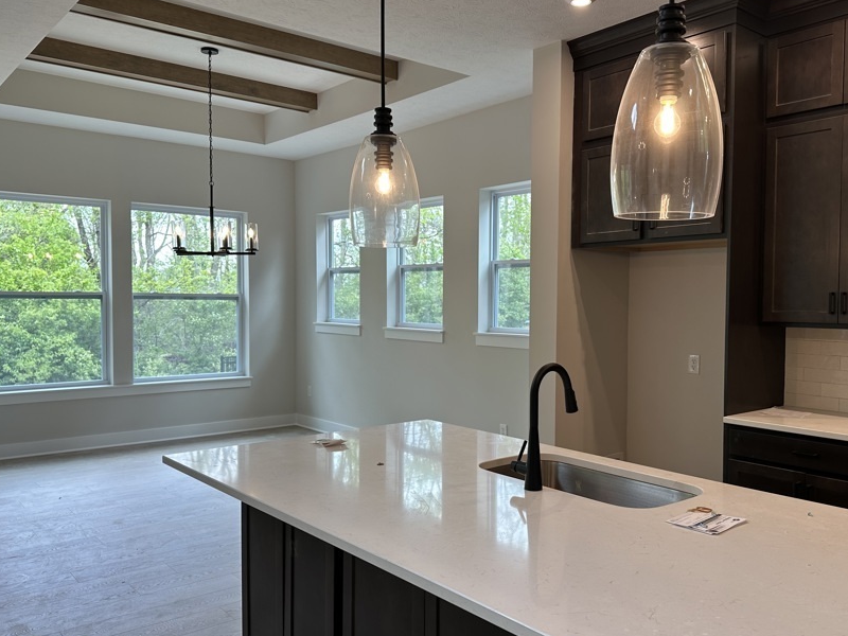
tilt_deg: -3.8
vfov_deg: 46.8
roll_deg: -1.0
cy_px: 337
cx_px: 487
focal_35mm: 30
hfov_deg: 59.7
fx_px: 735
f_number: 1.78
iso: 64
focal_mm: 6.86
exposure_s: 1/120
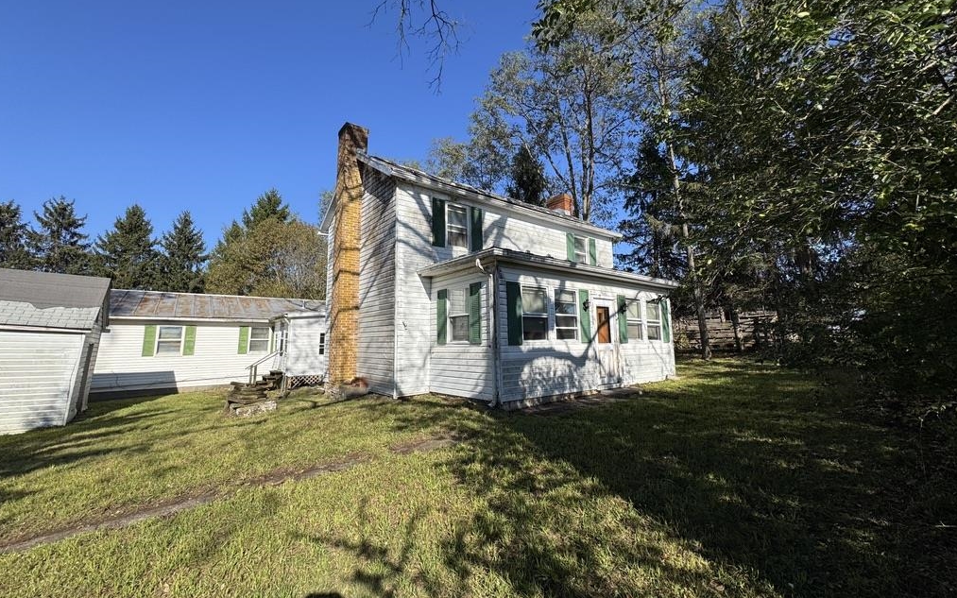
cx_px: 477
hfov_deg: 101.5
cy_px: 282
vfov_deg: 74.7
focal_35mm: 15
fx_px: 391
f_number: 2.2
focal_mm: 2.22
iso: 50
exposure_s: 1/2028
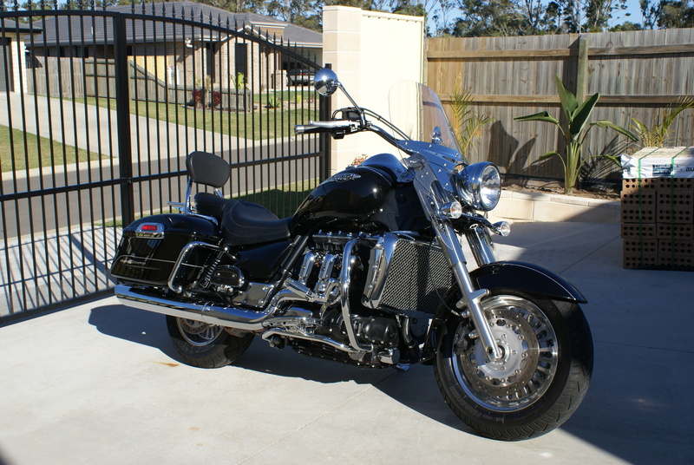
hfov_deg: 49.5
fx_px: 753
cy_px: 232
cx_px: 347
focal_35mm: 39
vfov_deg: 34.3
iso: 100
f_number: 9
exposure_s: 1/200
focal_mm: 26
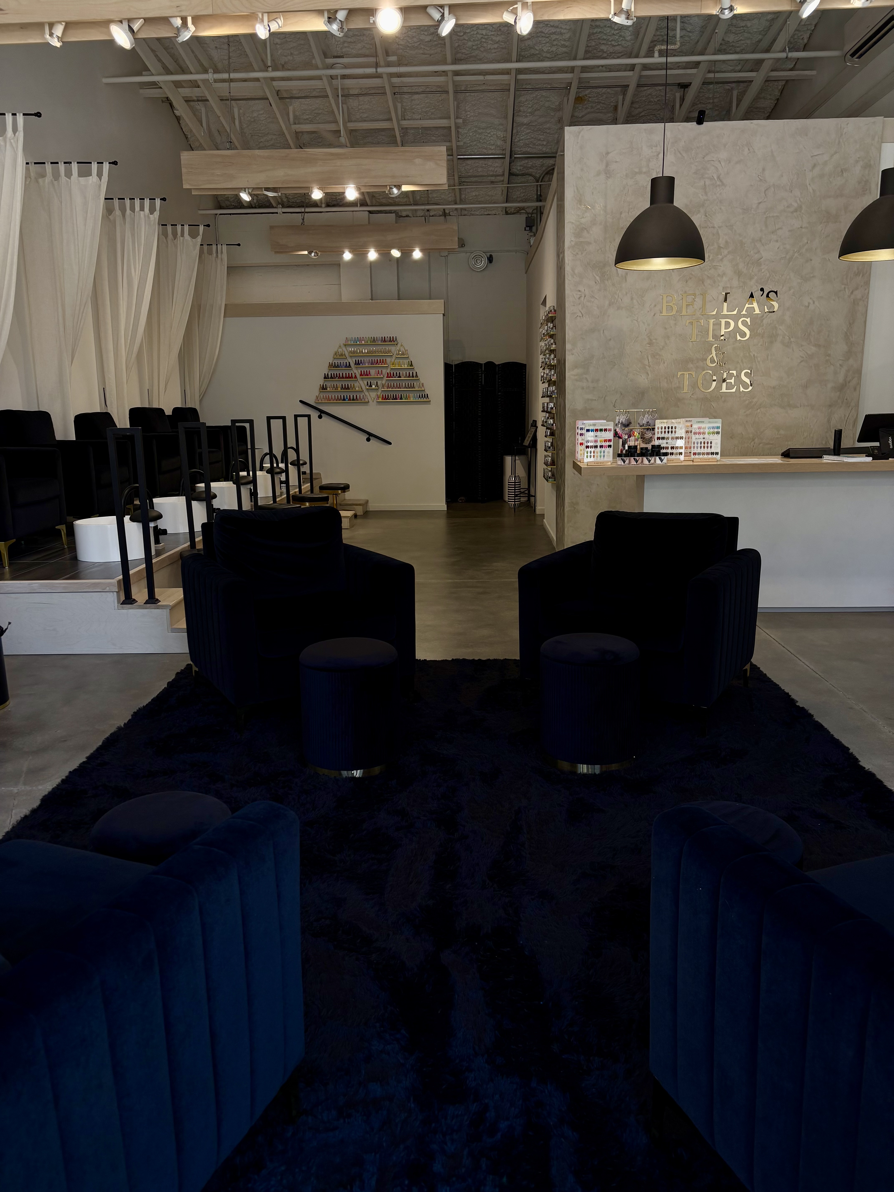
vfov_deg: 67.3
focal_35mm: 26
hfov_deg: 53.1
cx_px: 447
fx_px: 895
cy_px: 596
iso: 32
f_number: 1.6
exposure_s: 1/129
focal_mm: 5.96
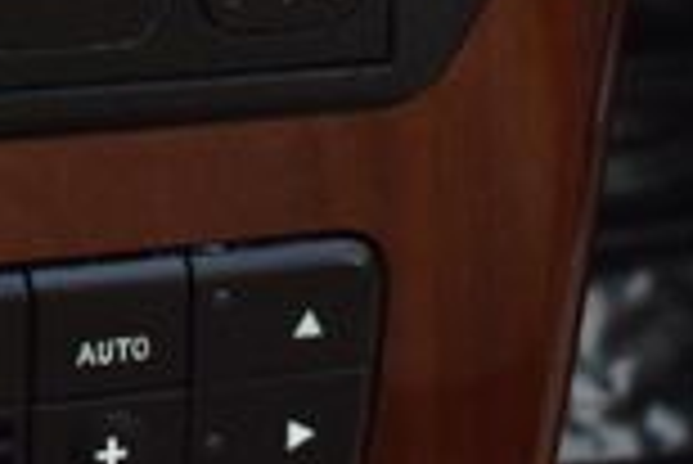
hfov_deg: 12.9
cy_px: -396
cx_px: -580
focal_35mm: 143
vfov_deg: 9.1
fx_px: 2757
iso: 400
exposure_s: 1/20
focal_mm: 23
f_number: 6.3
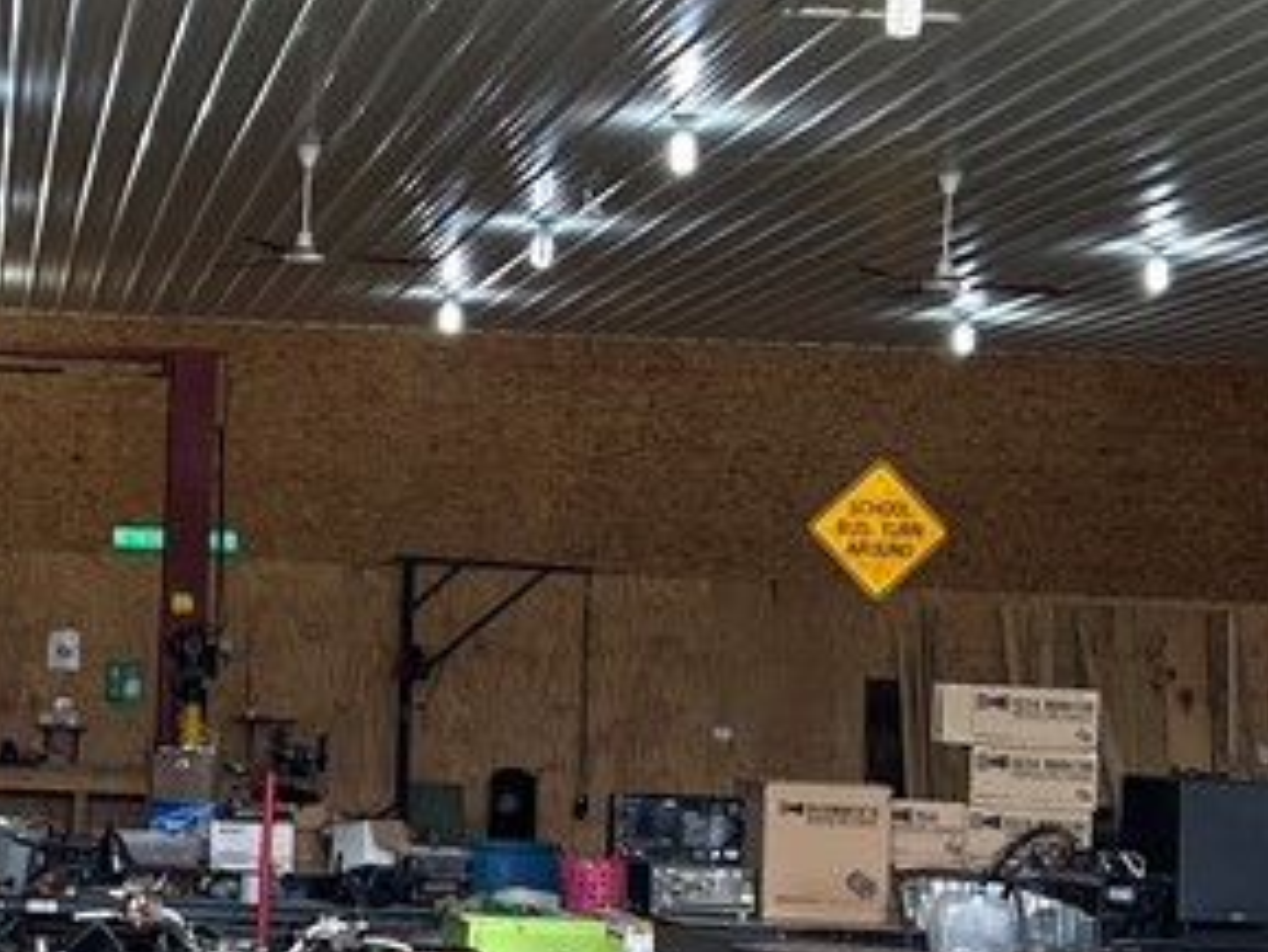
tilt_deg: +0.8
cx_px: 88
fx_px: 3371
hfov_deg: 20.8
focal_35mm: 92
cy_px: 478
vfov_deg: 16.1
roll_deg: -2.2
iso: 32
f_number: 1.5
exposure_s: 1/130
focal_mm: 5.7
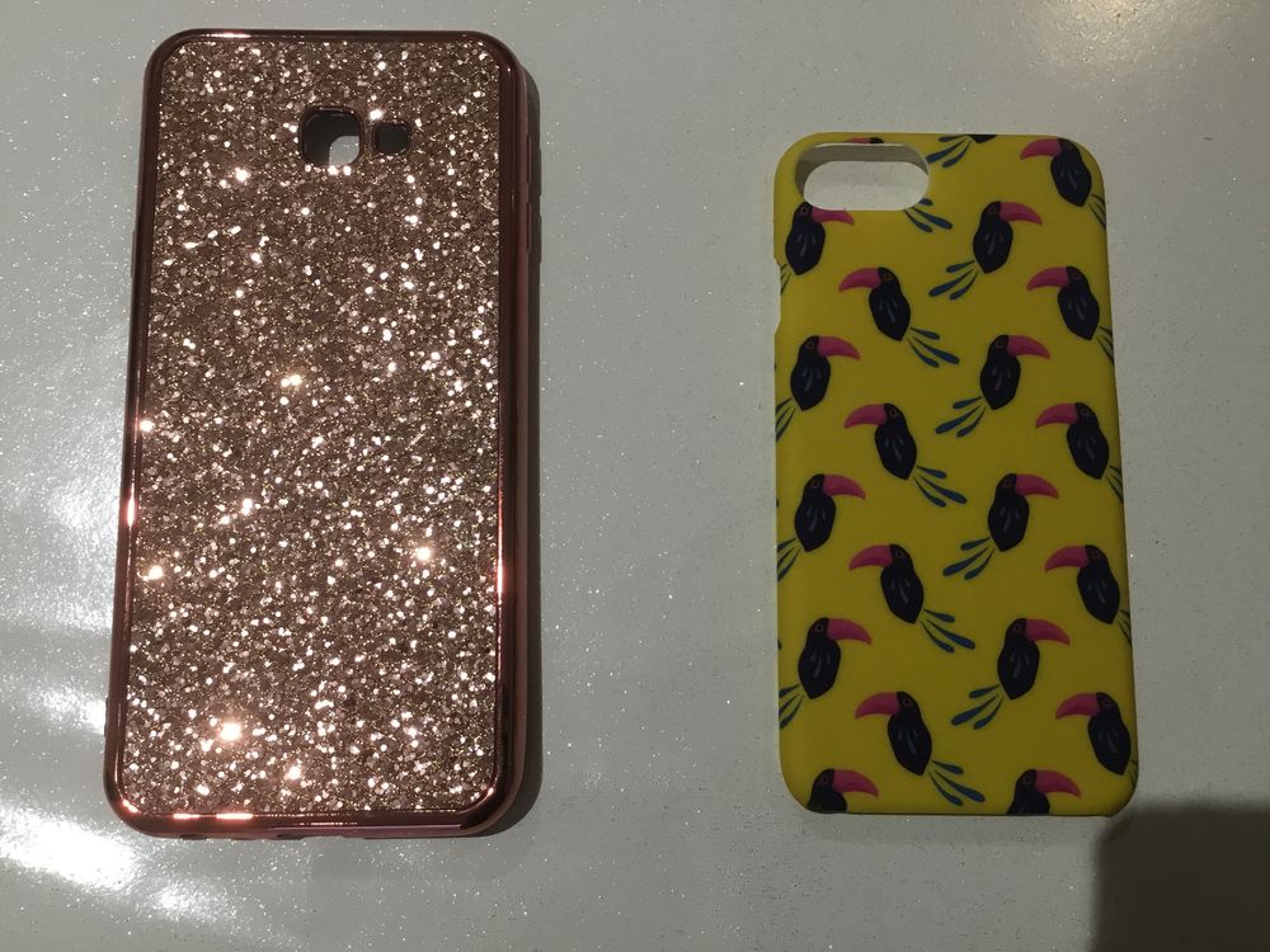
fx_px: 1137
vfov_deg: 45.4
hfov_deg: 58.4
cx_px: 635
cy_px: 476
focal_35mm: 31
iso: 100
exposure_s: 1/33
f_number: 2.4
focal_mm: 3.3
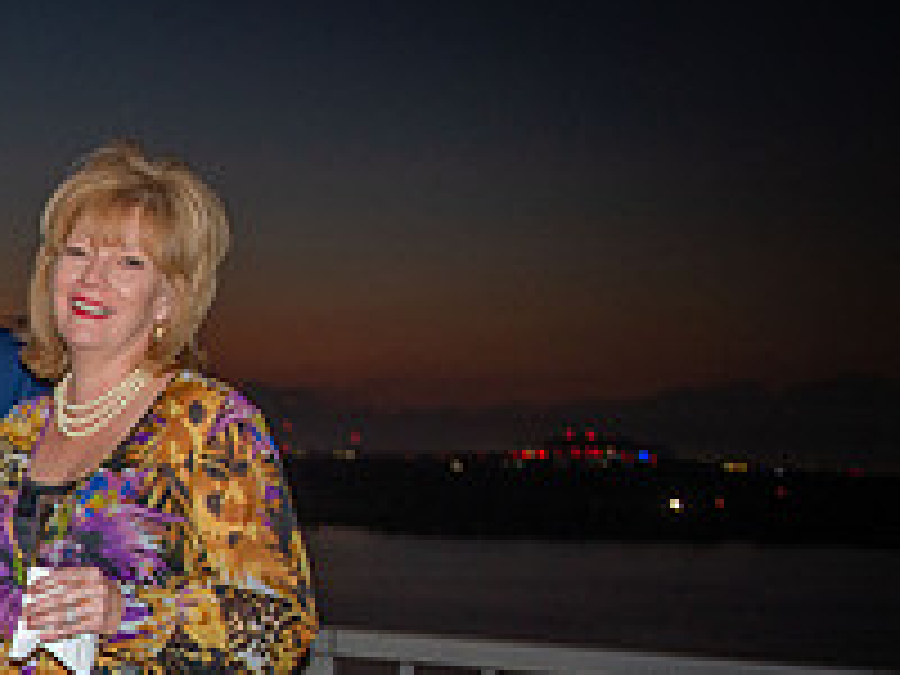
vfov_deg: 21.2
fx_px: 1742
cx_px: -378
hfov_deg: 24.0
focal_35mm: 67
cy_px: 670
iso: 1000
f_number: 2.8
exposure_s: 1/80
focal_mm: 24
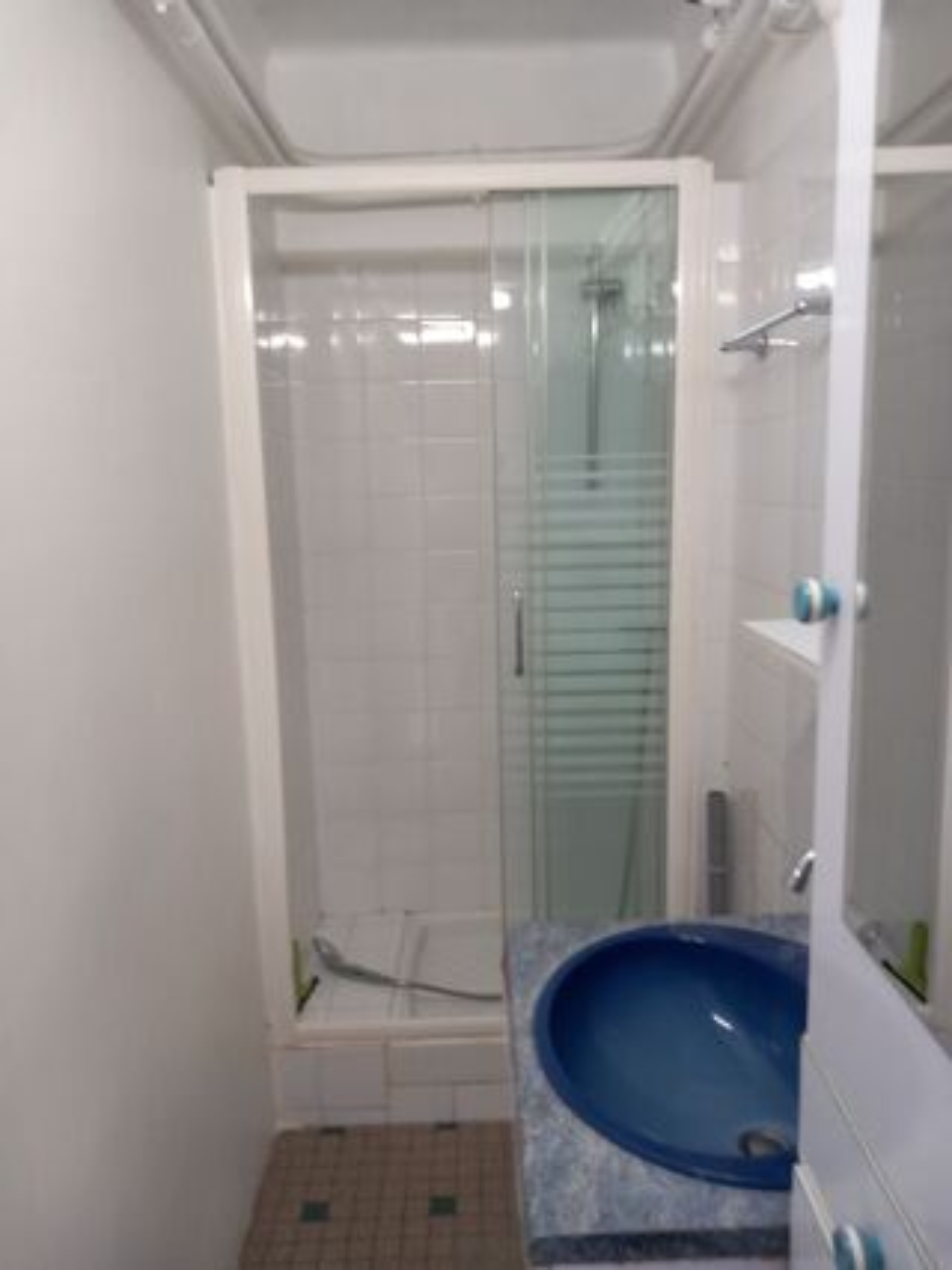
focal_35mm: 27
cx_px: 476
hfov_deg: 51.3
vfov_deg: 65.3
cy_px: 635
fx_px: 991
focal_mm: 4
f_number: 1.8
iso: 160
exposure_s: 1/50
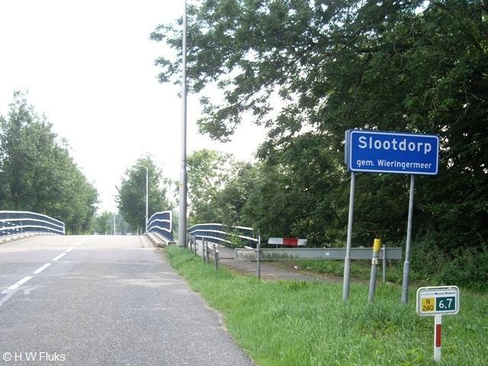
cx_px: 244
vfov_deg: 37.7
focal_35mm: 38
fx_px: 536
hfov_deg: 49.0
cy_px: 183
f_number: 2.8
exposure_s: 1/250
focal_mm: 7.9
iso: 64
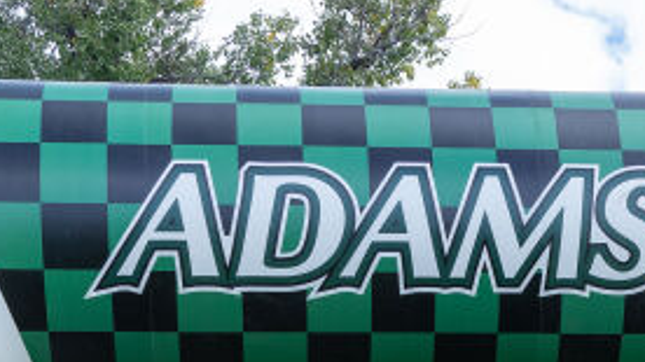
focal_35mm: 148
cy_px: 892
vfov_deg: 7.6
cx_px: 605
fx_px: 2530
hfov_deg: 14.4
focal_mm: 32.5
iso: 250
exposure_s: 1/320
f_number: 5.6
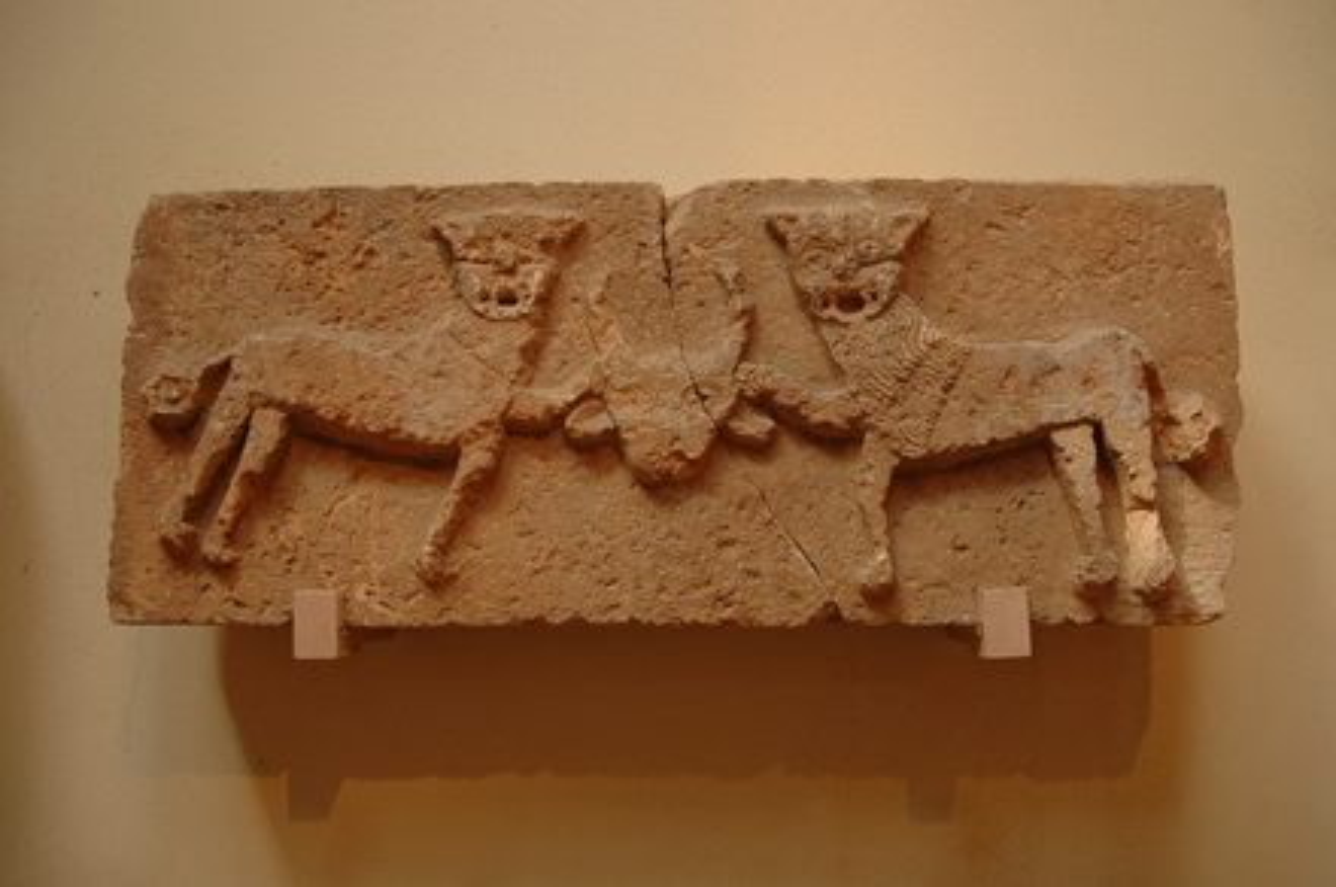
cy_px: 444
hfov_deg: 57.3
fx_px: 1223
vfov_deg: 39.9
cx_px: 668
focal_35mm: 33
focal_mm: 22
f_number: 4
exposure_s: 1/50
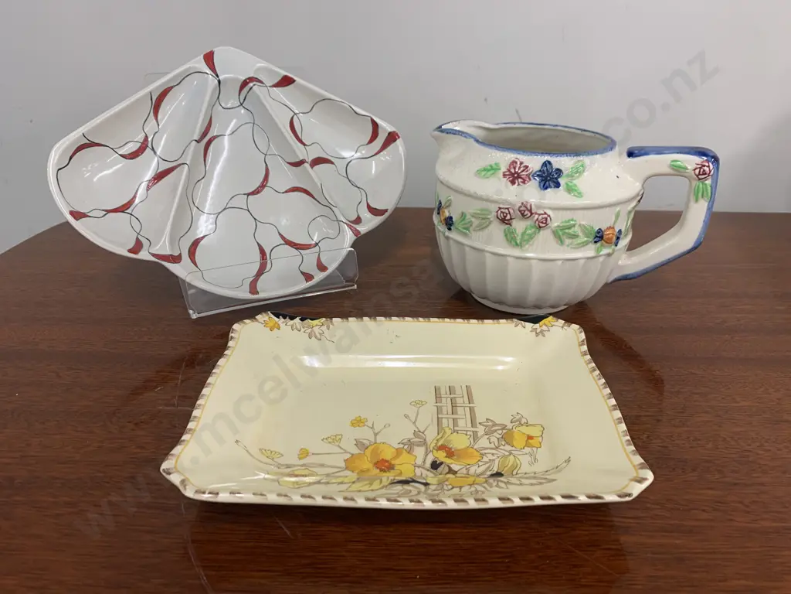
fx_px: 594
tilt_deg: -28.7
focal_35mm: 26
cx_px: 396
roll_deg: +0.1
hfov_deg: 67.3
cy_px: 297
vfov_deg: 53.1
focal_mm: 4.25
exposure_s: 1/50
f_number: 1.8
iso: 64
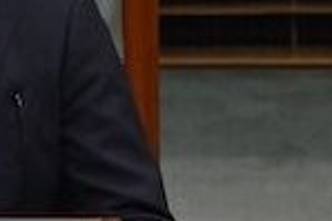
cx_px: 42
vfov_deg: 1.1
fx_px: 11064
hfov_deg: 1.7
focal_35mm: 1201
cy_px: 308
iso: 2000
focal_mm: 200
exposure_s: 1/320
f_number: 2.8
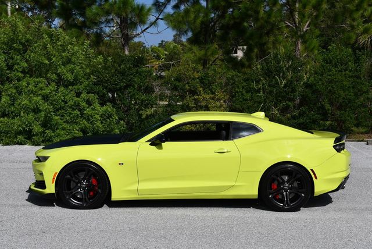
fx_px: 662
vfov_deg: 21.3
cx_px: 186
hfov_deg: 31.4
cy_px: 124
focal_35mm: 64
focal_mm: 32
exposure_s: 1/400
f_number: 10
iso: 100
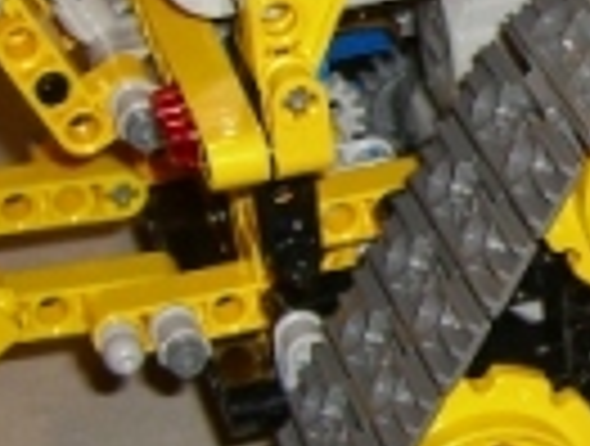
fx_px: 3162
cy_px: 198
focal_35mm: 185
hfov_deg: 10.3
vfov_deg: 8.1
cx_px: 887
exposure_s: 1/60
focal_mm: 7.9
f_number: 2.8
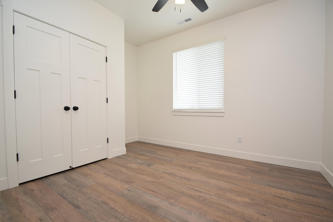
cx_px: 166
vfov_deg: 77.3
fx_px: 139
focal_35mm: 15
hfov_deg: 100.4
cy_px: 111
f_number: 5.6
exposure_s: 1/125
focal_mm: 10
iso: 640
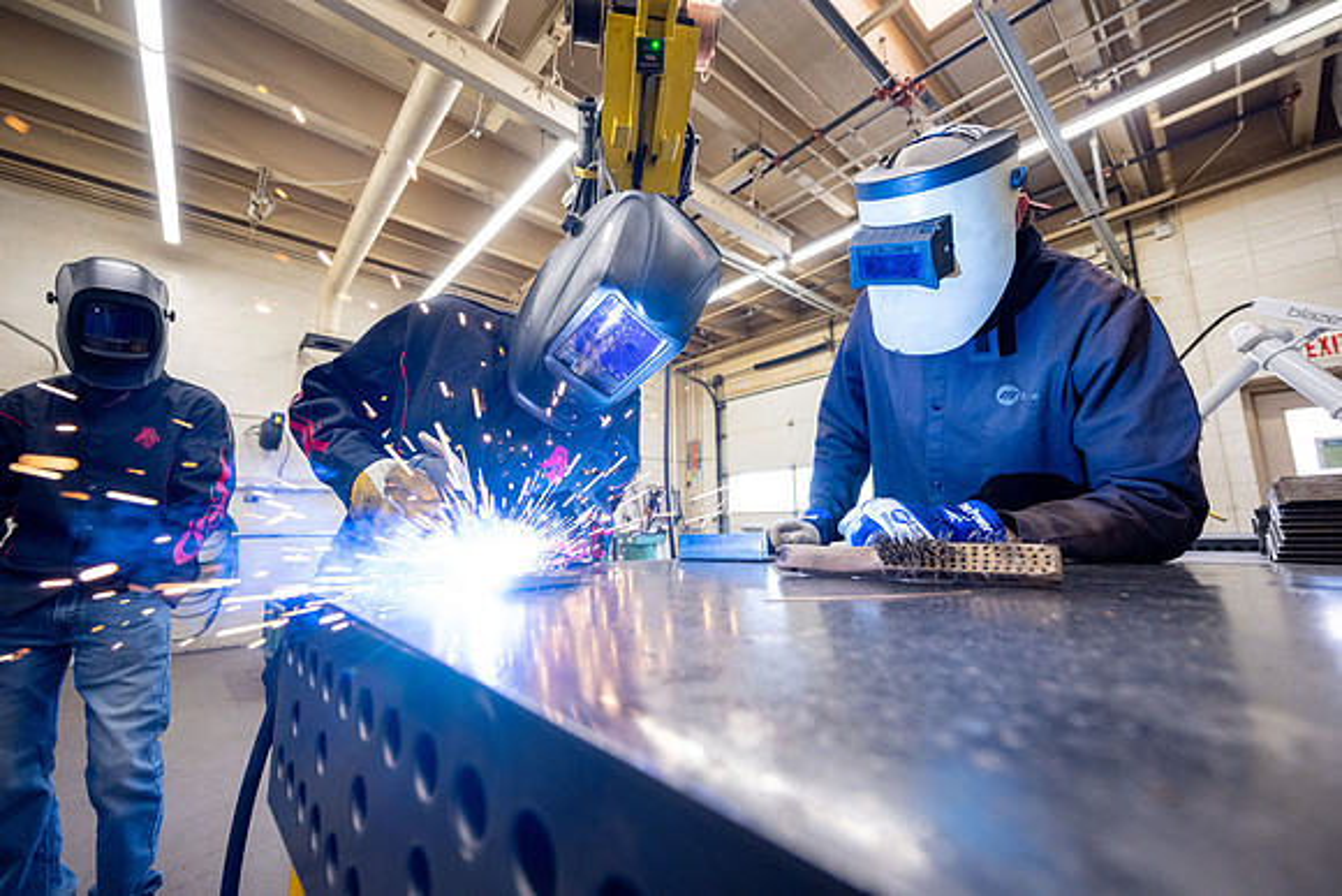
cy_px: 448
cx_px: 671
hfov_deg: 104.2
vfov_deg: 81.2
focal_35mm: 14
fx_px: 522
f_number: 4
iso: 1600
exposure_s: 1/200
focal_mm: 14
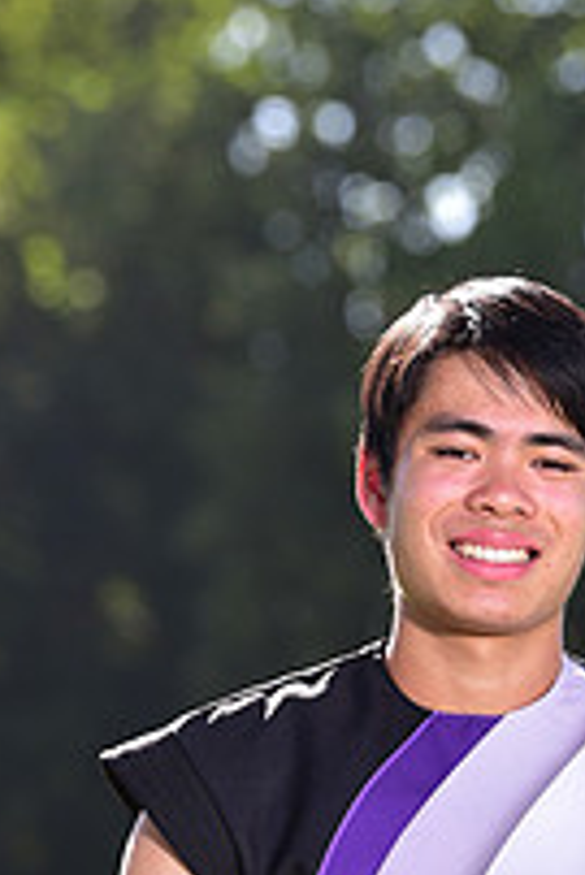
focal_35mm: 430
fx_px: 10463
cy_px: 1096
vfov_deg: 4.8
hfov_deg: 3.2
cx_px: 492
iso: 100
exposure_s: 1/250
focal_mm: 150
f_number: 5
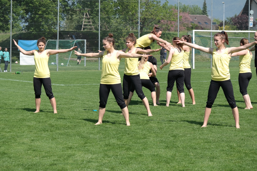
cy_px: 86
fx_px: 764
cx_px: 128
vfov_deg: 12.8
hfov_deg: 19.1
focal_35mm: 107
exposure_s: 1/320
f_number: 5.6
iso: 100
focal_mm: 70
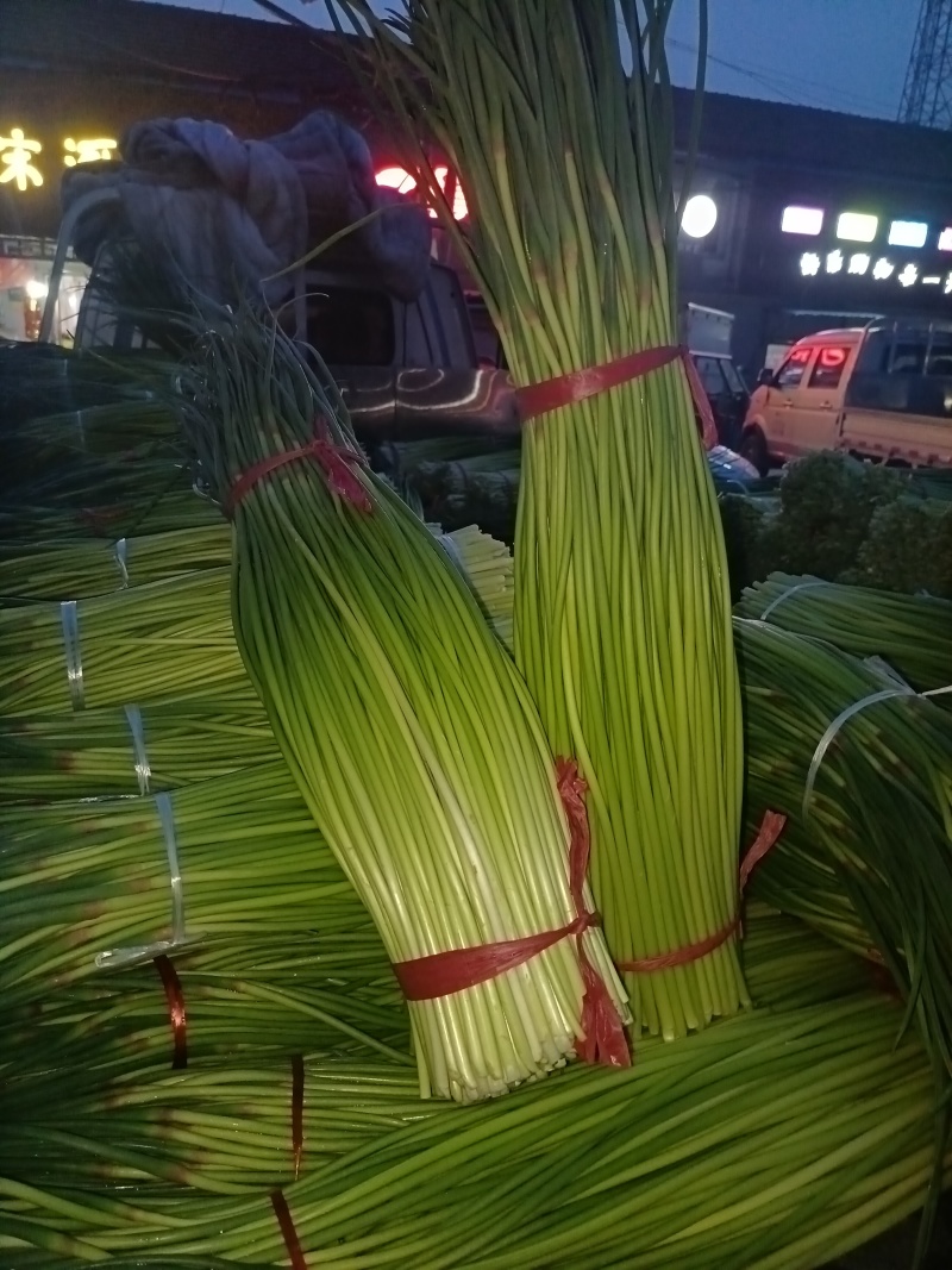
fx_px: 880
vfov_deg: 71.6
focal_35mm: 24
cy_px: 635
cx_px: 476
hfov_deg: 56.8
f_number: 1.75
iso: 3050
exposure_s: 1/25
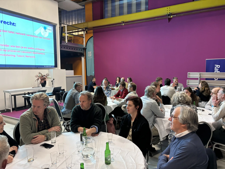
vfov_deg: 53.1
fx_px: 169
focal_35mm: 26
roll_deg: +0.5
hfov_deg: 67.3
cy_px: 84
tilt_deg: -4.7
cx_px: 112
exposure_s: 1/50
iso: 400
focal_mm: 5.96
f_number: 1.6
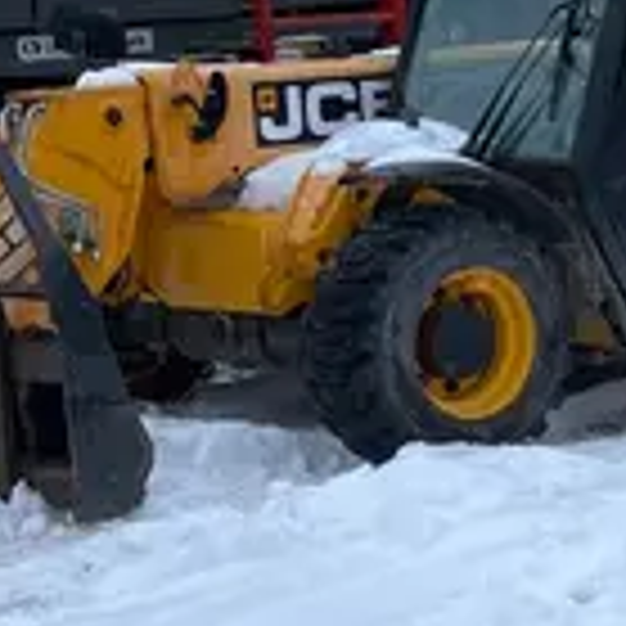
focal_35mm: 121
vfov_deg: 14.4
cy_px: 313
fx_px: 2476
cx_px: 1049
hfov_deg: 13.3
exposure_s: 1/121
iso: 50
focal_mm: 4.2
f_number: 1.6
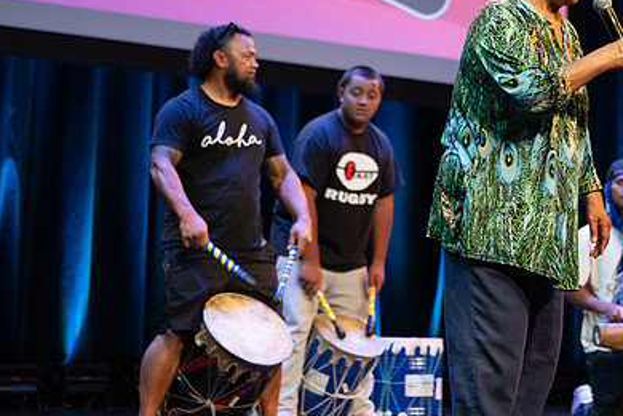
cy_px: 138
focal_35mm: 104
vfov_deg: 13.1
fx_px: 1800
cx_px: 449
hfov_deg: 19.5
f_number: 2.8
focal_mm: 70
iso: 1000
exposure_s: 1/250
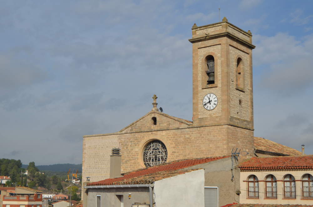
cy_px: 104
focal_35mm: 57
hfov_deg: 35.1
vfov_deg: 23.7
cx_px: 156
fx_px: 494
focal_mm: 38
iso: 100
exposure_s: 1/400
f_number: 10
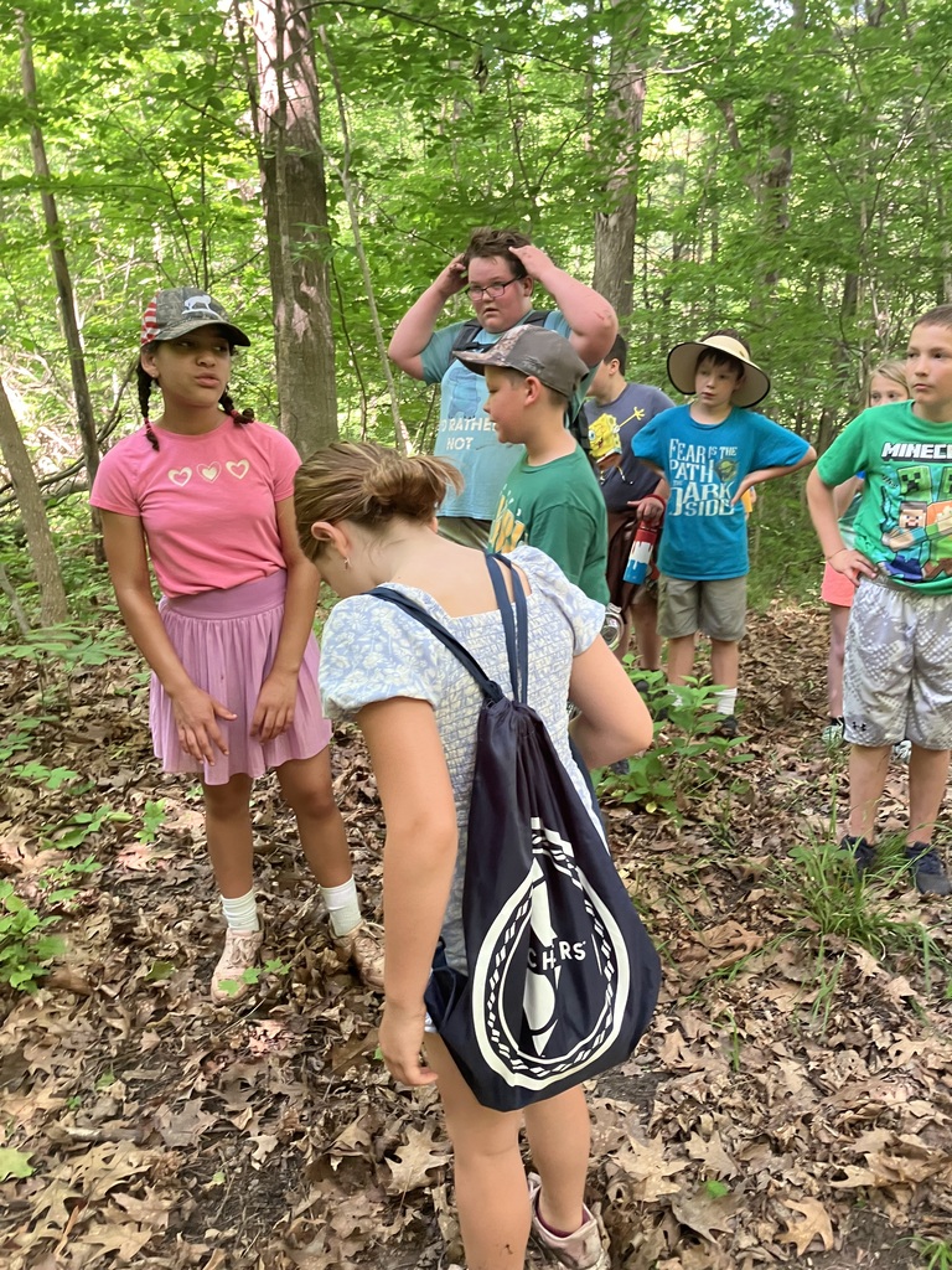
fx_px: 1027
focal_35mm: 28
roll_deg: -1.2
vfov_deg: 63.4
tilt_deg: -15.2
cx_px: 476
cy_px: 635
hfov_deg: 49.7
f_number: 1.8
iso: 80
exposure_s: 1/61
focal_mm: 3.99
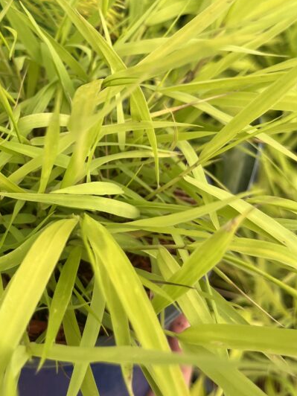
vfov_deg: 37.6
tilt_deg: -56.0
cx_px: 48
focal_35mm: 50
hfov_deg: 28.3
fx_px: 572
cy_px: 122
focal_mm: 5.1
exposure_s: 1/1175
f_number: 1.6
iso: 50
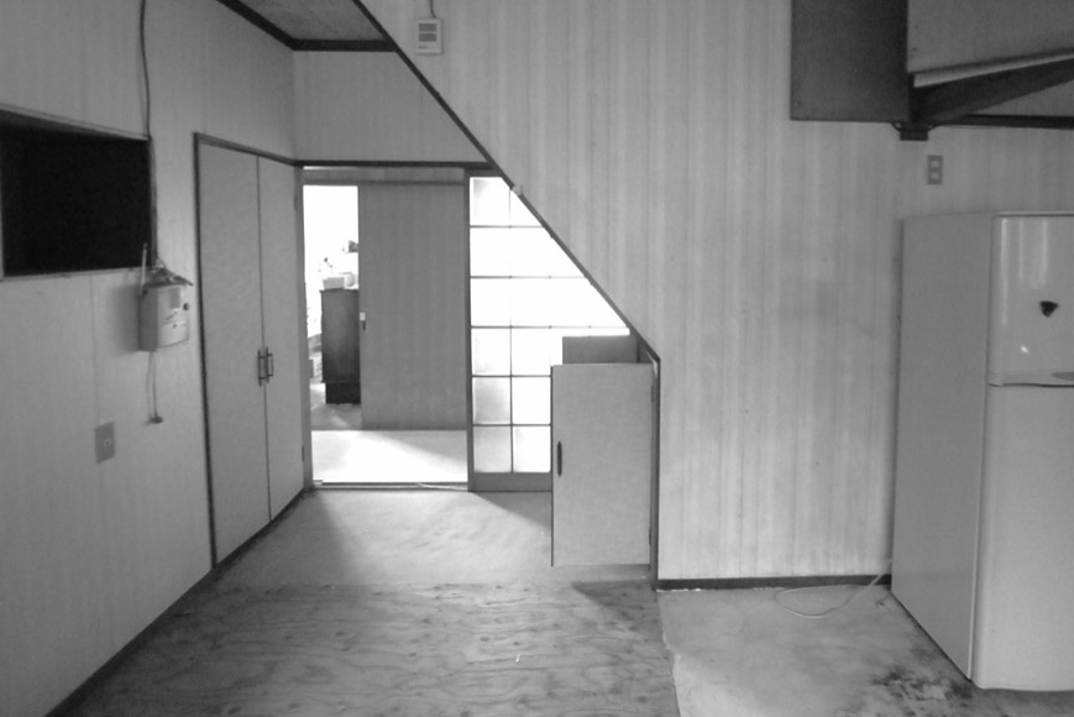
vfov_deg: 63.8
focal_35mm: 19
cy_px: 277
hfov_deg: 86.5
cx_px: 603
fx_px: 567
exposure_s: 1/15
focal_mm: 10
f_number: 3.5
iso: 1600
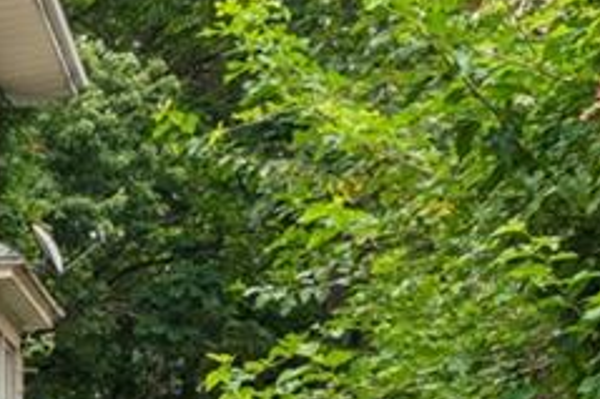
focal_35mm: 103
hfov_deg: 15.5
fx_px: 1715
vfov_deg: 13.0
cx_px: -628
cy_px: -35
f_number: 22
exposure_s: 1/8
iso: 100
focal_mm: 24
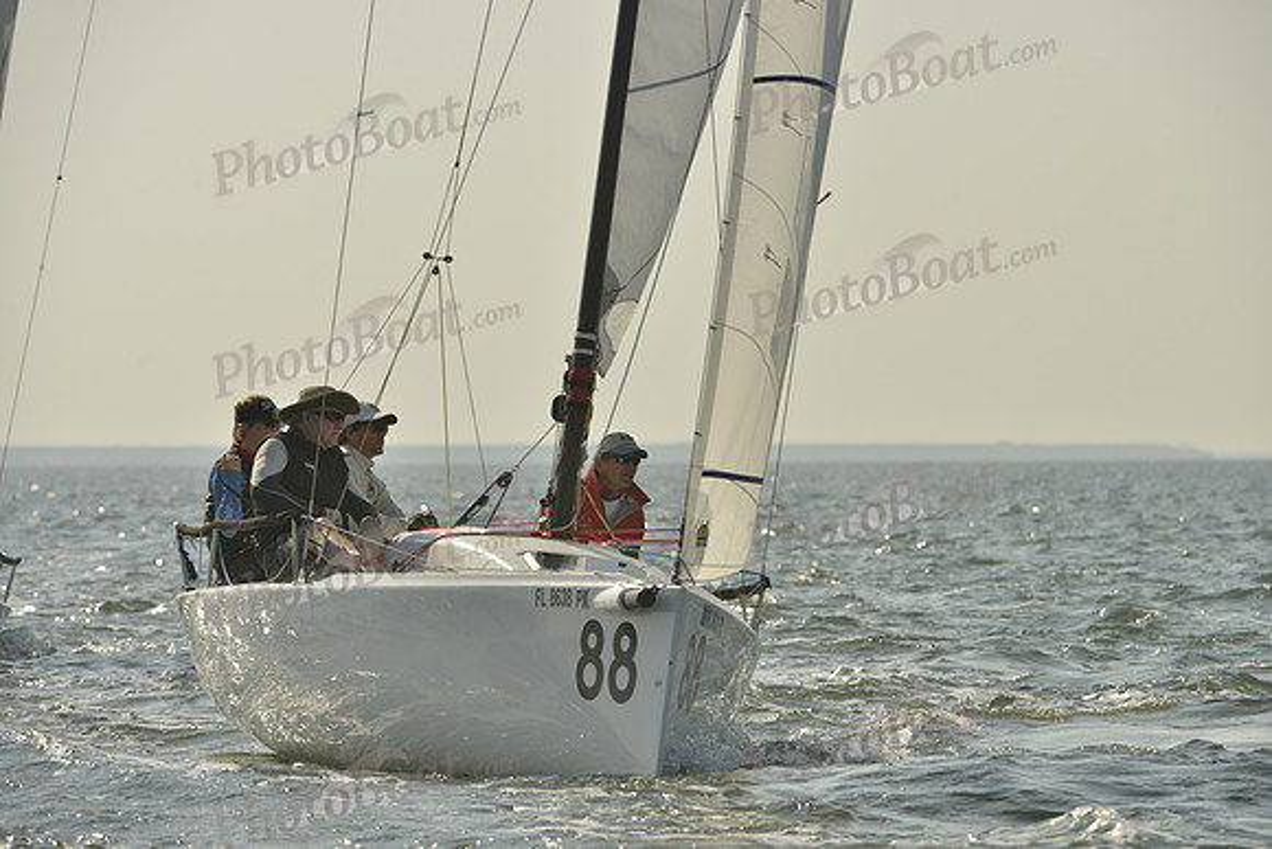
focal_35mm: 280
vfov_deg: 4.9
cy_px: 424
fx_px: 9895
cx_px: 636
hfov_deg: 7.4
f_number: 8
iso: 280
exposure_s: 1/1600
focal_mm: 280
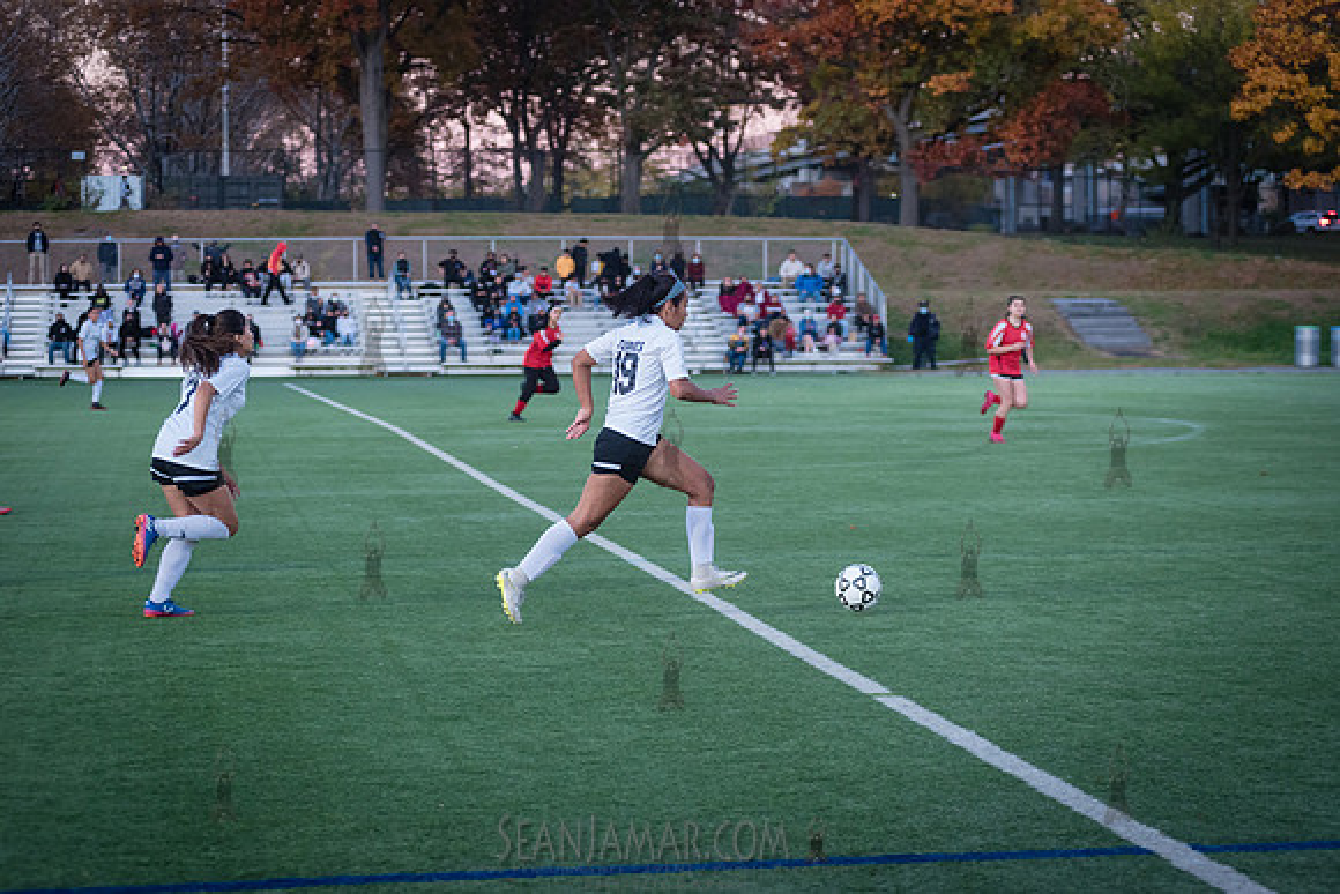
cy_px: 447
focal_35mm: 80
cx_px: 670
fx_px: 2978
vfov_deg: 17.1
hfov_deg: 25.4
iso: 2000
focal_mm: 80
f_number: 4
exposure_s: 1/500
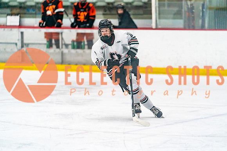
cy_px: 76
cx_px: 114
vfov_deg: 6.7
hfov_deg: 10.1
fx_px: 1287
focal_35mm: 204
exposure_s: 1/1250
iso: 3200
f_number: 2.8
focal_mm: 200
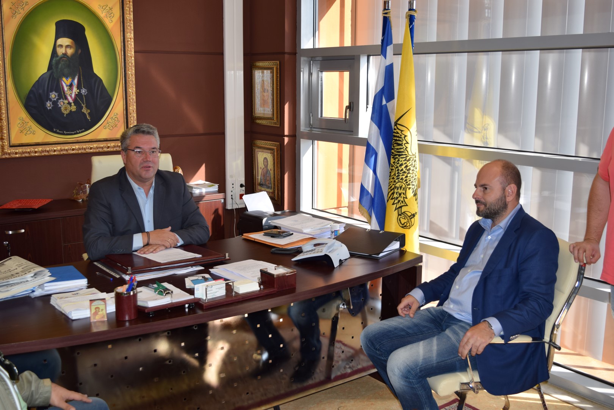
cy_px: 205
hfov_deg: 49.6
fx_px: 665
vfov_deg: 34.2
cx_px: 307
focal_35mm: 39
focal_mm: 26
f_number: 5.6
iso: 160
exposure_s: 1/125
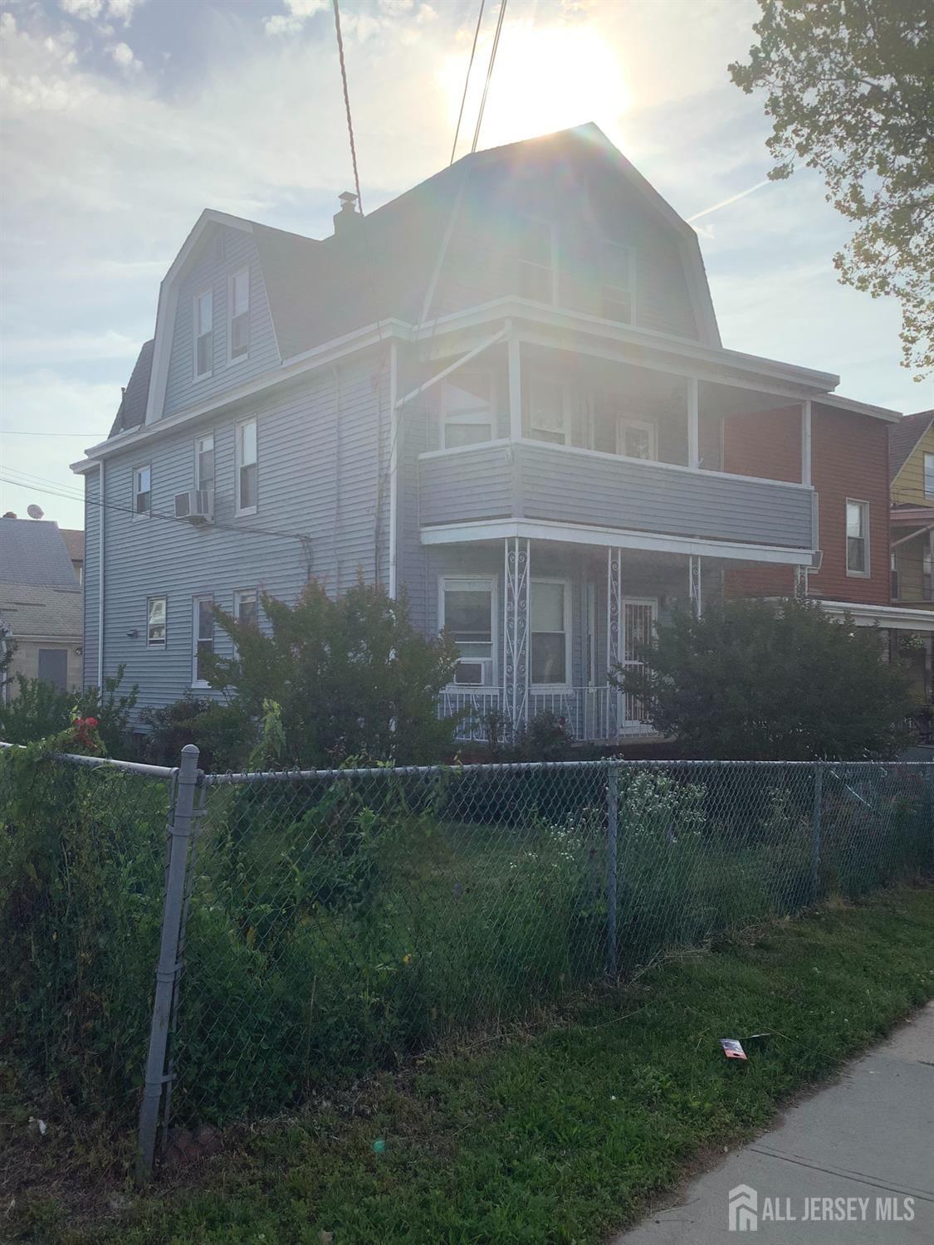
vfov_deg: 58.4
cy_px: 622
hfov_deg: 45.4
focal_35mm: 31
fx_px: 1115
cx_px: 467
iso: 25
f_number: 2.4
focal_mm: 3.3
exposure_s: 1/1631
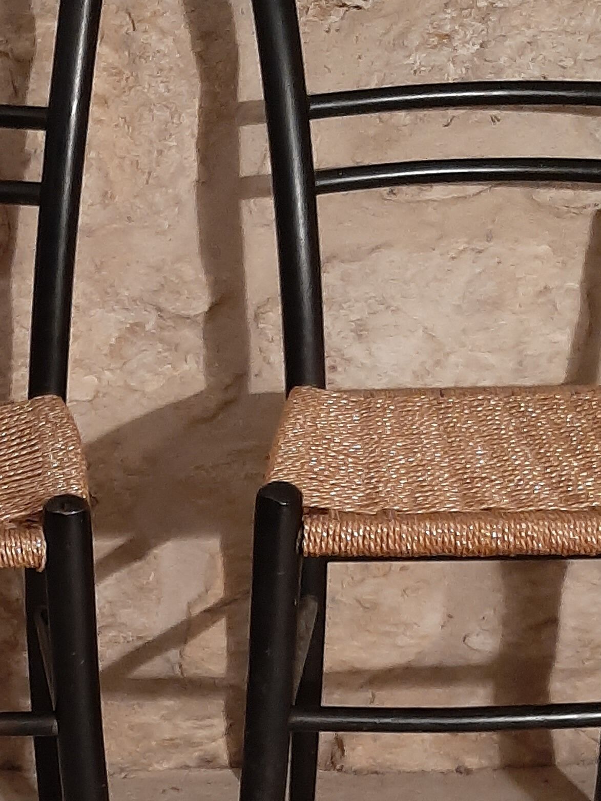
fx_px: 1552
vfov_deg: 28.4
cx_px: 168
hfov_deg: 21.8
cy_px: 629
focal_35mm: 67
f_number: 1.7
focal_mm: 3.93
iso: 200
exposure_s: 1/33
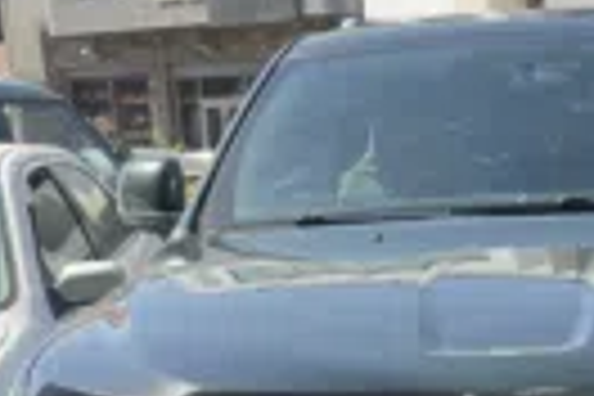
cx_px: 536
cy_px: 621
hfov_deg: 24.1
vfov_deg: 15.2
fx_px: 1353
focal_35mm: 82
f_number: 1.5
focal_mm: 5.7
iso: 50
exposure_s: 1/1058
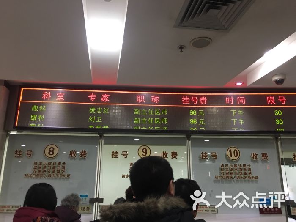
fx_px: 248
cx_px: 148
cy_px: 111
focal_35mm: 29
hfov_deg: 61.7
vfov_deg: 48.2
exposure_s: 1/17
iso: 100
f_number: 2.2
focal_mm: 4.15
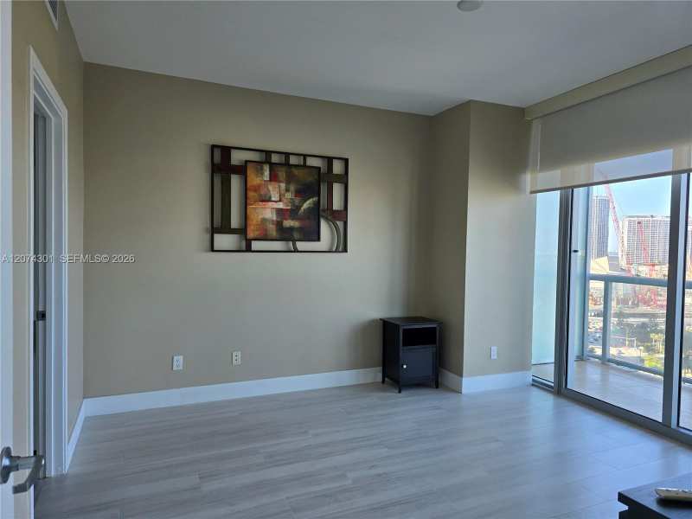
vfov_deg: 58.9
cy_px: 260
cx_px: 346
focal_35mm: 23
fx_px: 460
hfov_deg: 73.9
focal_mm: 6.3
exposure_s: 1/180
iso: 40
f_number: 1.7
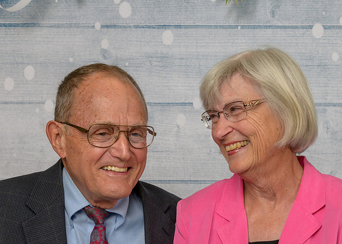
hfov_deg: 22.9
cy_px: 152
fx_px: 844
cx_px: 162
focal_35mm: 87
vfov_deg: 16.4
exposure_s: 1/125
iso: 400
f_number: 10
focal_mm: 48
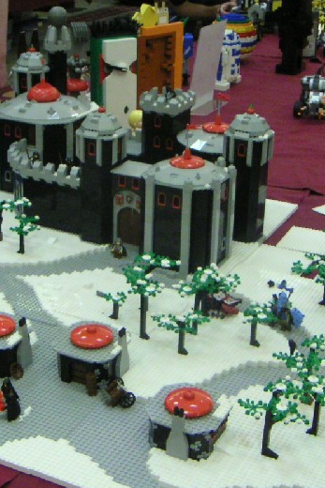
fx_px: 866
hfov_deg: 21.1
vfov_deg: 31.4
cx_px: 99
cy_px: 246
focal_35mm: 64
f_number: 2.9
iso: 400
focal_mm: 5.3
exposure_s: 1/45
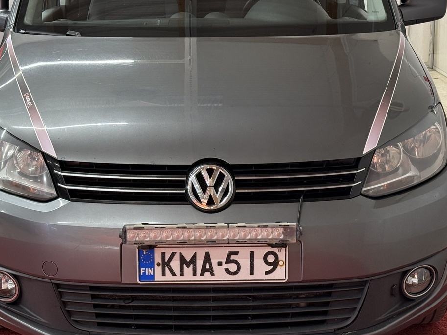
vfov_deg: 19.3
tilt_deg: -9.5
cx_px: 211
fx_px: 982
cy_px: 106
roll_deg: -0.1
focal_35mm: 76
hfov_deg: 25.7
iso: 100
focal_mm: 6.76
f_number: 1.78
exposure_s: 1/67
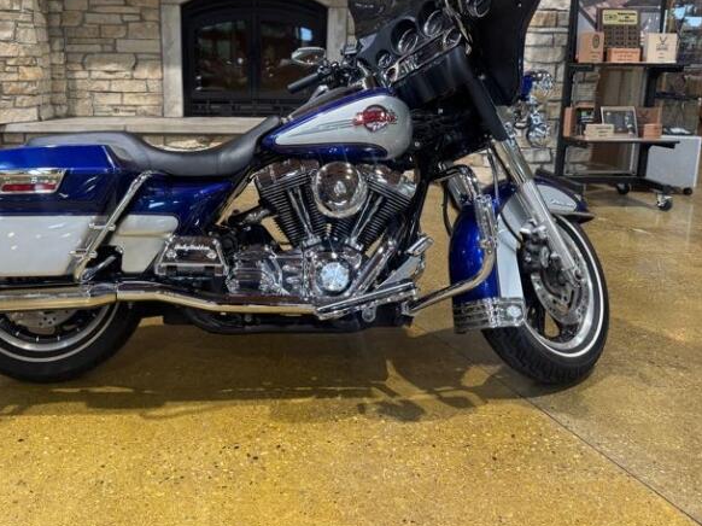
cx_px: 280
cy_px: 188
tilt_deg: -11.2
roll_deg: -0.3
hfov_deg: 55.0
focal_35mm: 33
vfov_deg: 42.5
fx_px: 669
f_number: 1.78
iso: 200
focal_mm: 6.76
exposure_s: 1/60
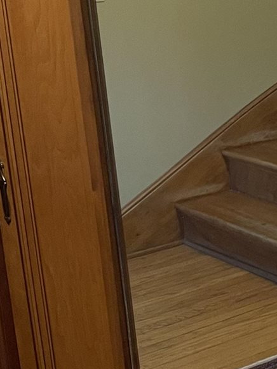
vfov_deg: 19.8
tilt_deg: -13.5
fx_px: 1057
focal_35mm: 99
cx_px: 432
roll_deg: +3.4
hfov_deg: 13.9
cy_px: 162
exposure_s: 1/60
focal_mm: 5.1
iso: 320
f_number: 1.6
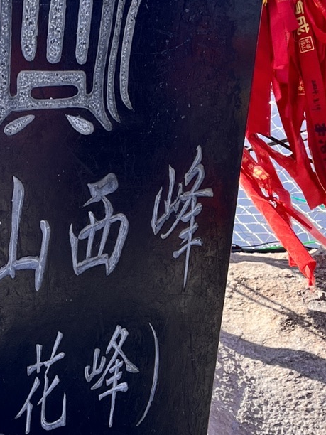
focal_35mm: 85
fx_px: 1067
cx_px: -31
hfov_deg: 16.8
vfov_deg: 23.0
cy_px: 205
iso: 50
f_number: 1.6
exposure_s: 1/1957
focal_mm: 5.1
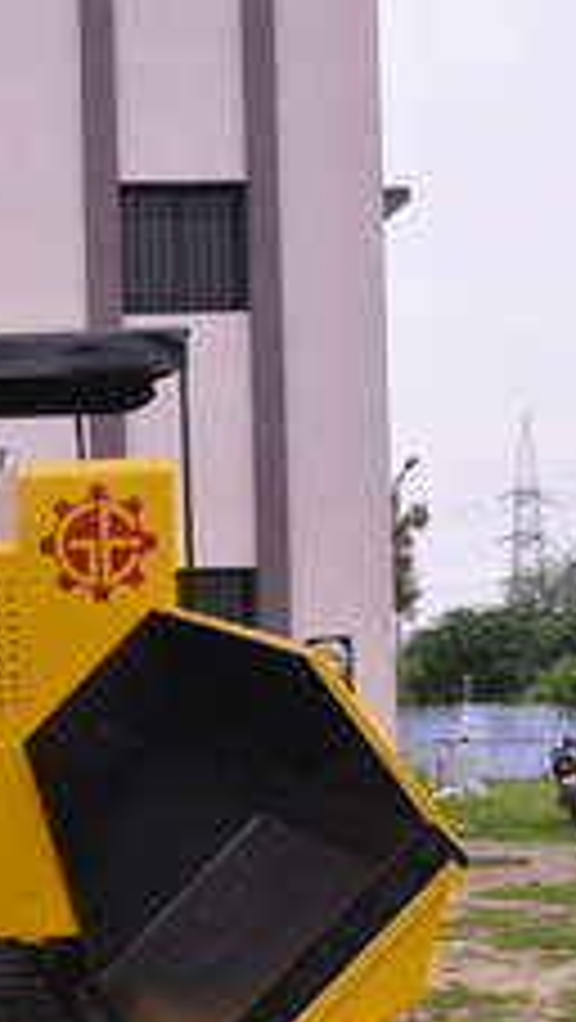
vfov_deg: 25.3
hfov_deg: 13.9
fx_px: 2249
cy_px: 738
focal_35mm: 83
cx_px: -207
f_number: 8
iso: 200
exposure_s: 1/160
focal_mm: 24
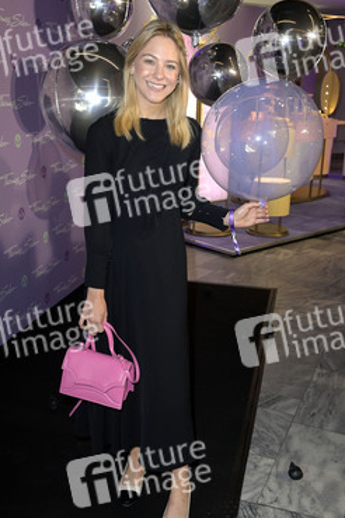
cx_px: 180
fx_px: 561
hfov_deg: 34.2
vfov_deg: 49.6
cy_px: 264
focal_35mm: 39
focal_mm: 36
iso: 1000
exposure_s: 1/160
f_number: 5
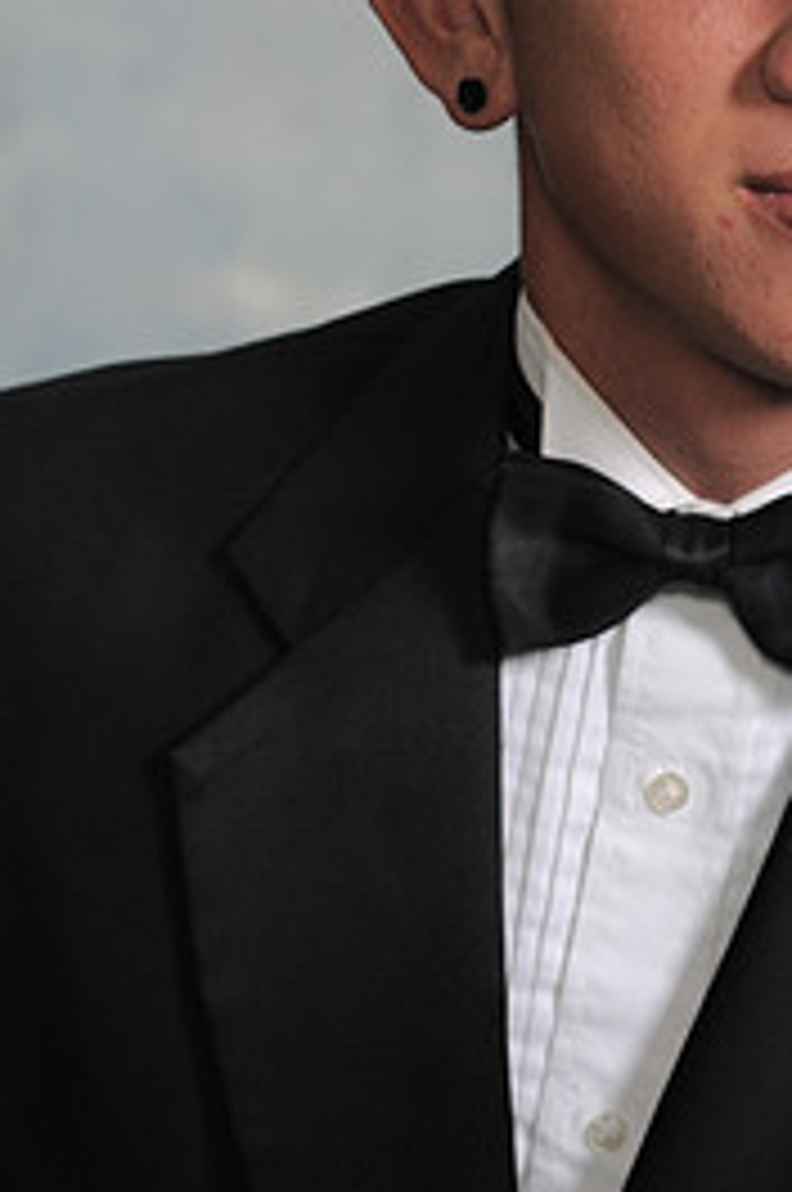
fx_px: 9793
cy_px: 261
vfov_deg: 7.0
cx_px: 698
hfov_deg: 4.6
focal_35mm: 296
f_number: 7.1
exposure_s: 1/125
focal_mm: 135
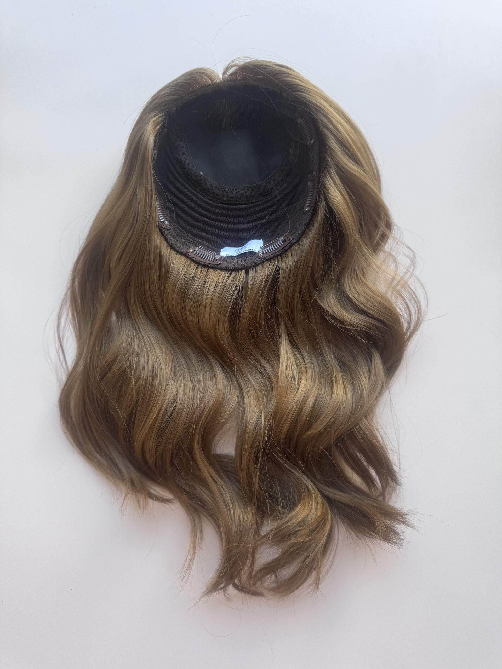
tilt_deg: -85.1
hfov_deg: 56.8
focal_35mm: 24
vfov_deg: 71.6
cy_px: 334
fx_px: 464
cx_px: 251
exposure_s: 1/121
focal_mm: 6.76
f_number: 1.78
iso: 80
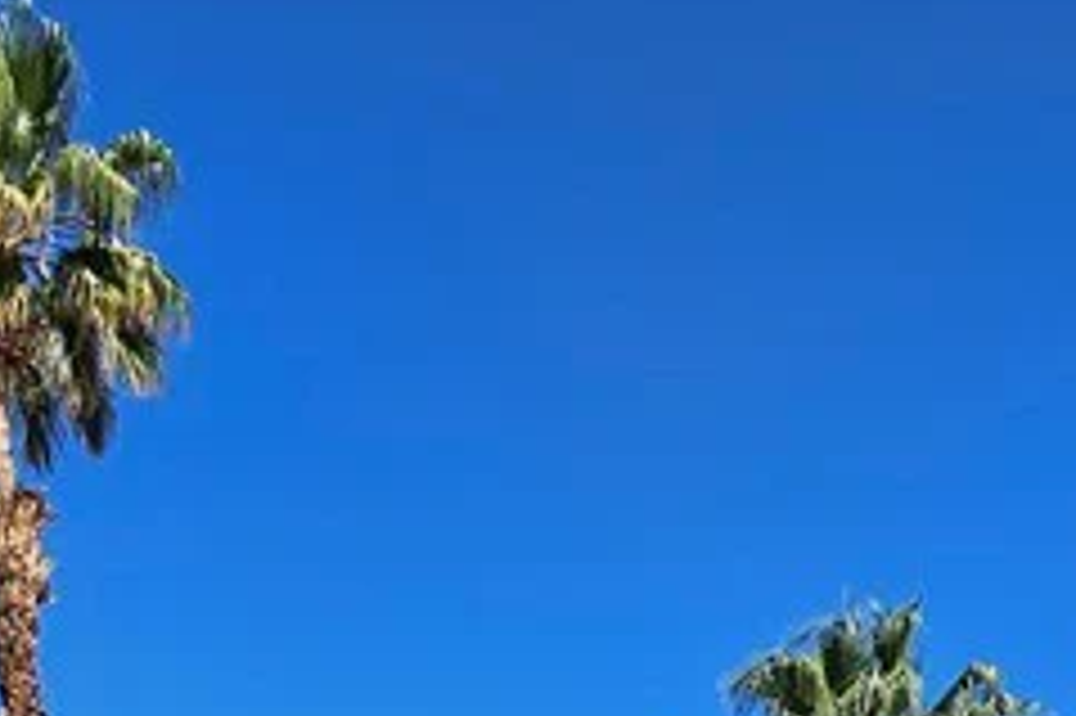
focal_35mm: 58
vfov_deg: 17.8
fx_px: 1732
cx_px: 356
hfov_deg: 34.2
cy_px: 1355
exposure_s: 1/3333
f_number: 2.2
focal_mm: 2.2
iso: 50
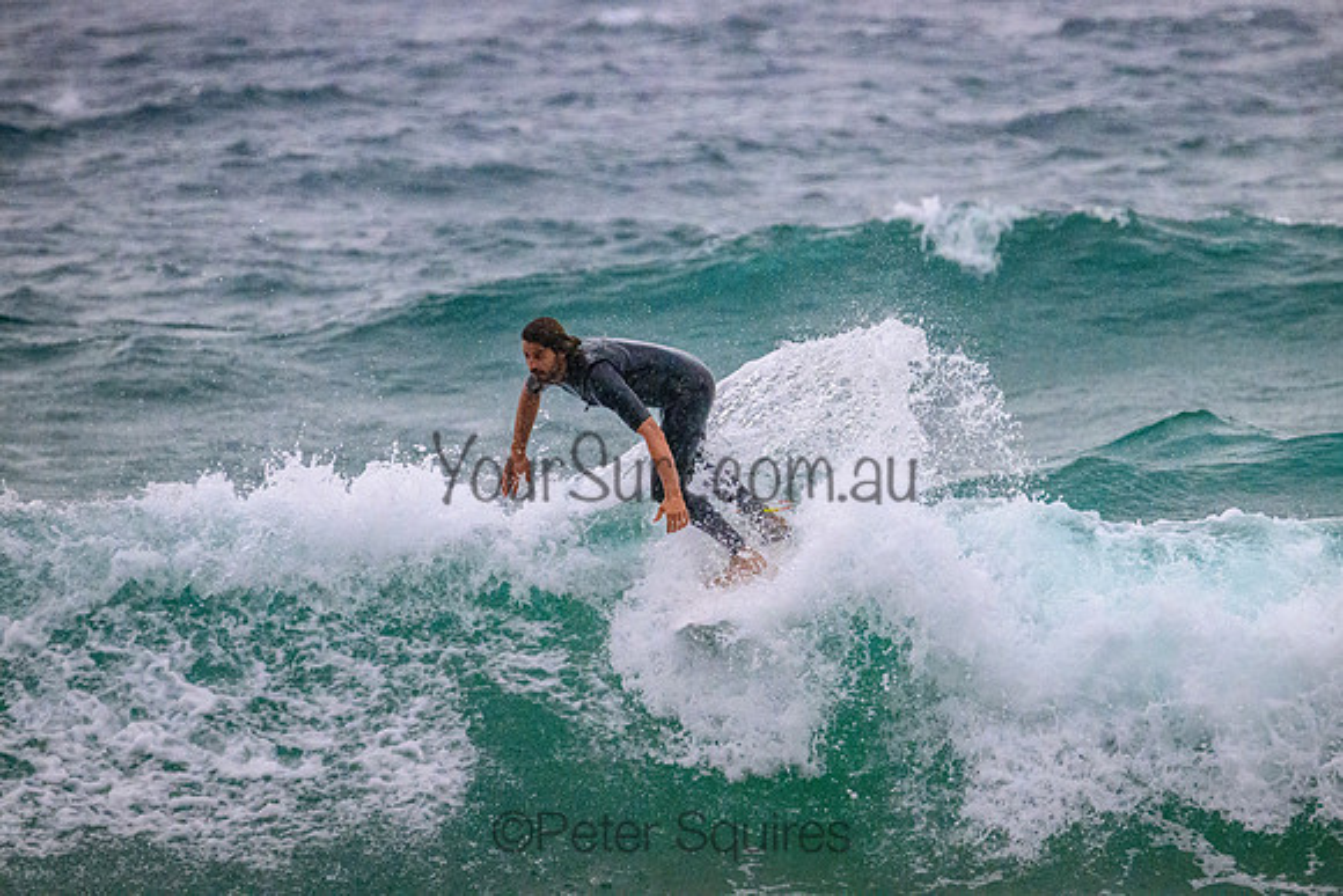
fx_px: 25226
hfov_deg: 3.0
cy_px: 391
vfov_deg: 2.0
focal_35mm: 676
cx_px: 757
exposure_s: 1/2000
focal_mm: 600
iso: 7200
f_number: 11
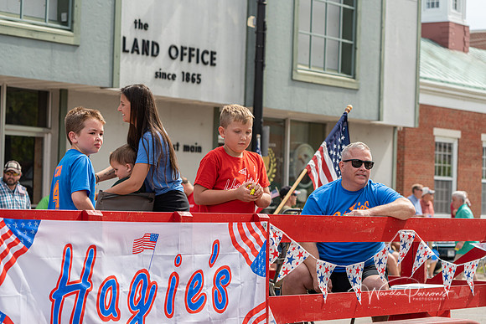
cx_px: 243
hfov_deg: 20.4
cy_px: 162
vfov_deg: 13.7
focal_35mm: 100
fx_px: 1350
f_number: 6.3
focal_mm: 100
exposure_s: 1/1250
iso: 400
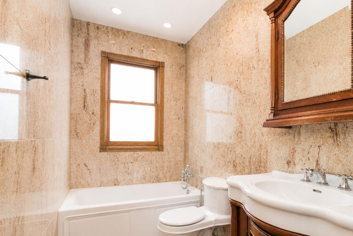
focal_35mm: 20
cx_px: 213
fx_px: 196
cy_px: 138
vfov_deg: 61.5
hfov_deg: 82.9
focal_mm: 10
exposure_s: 1/125
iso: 1600
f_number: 8
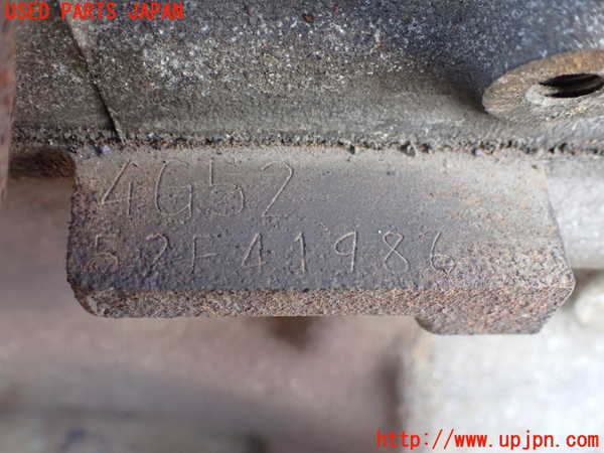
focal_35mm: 44
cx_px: 302
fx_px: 768
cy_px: 226
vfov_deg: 32.9
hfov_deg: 42.9
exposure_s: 1/50
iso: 800
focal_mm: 7.84
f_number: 2.9
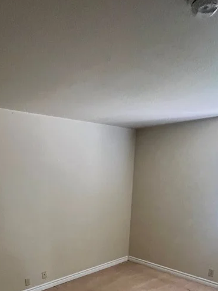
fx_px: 227
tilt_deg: -21.7
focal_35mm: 27
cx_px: 77
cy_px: 260
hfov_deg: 50.6
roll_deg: +1.5
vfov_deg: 56.6
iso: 640
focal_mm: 1.57
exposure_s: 1/60
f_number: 1.8
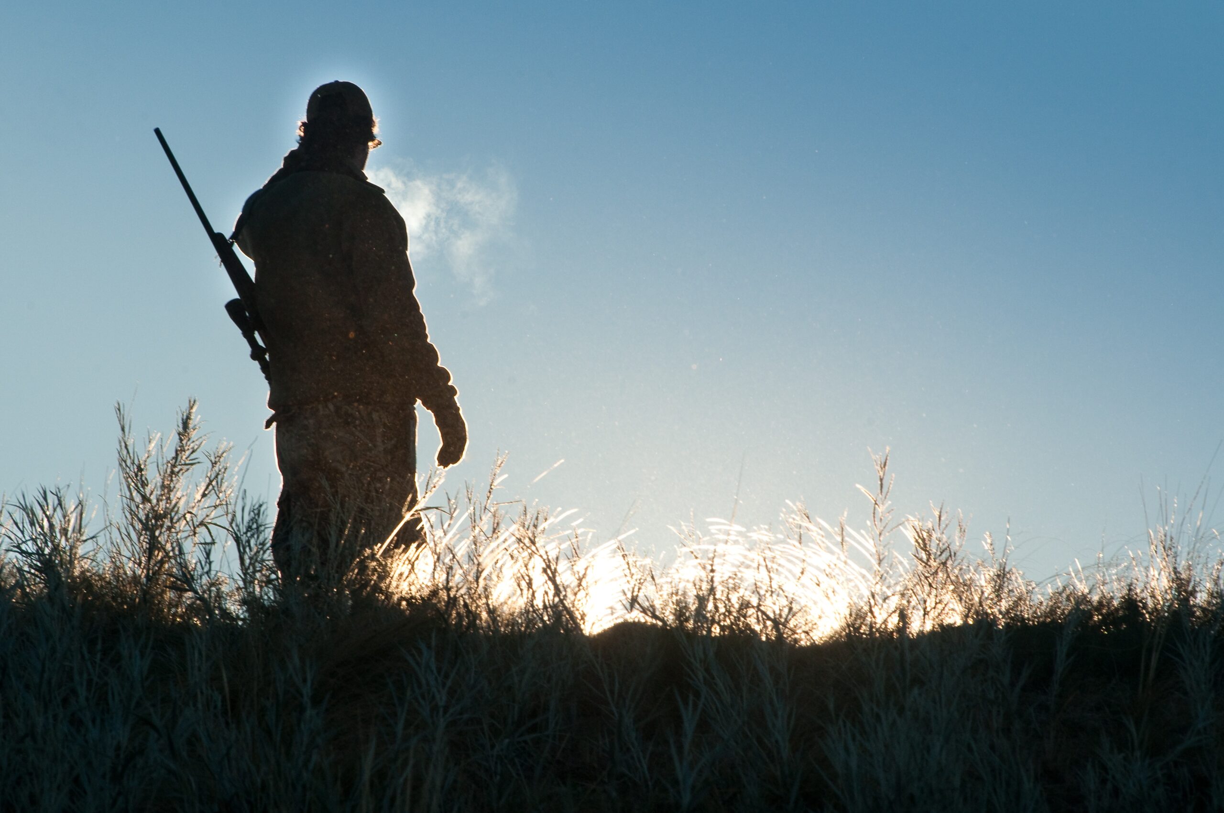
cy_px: 406
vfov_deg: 4.6
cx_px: 612
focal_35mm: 300
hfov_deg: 6.9
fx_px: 10187
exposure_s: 1/320
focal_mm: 200
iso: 320
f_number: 14
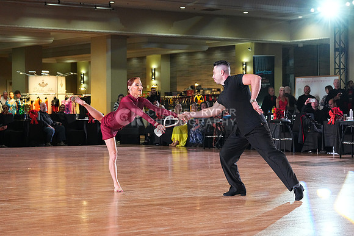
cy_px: 118
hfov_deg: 23.6
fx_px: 846
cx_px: 177
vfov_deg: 15.9
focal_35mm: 86
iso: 6400
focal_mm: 86
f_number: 5
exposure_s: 1/400
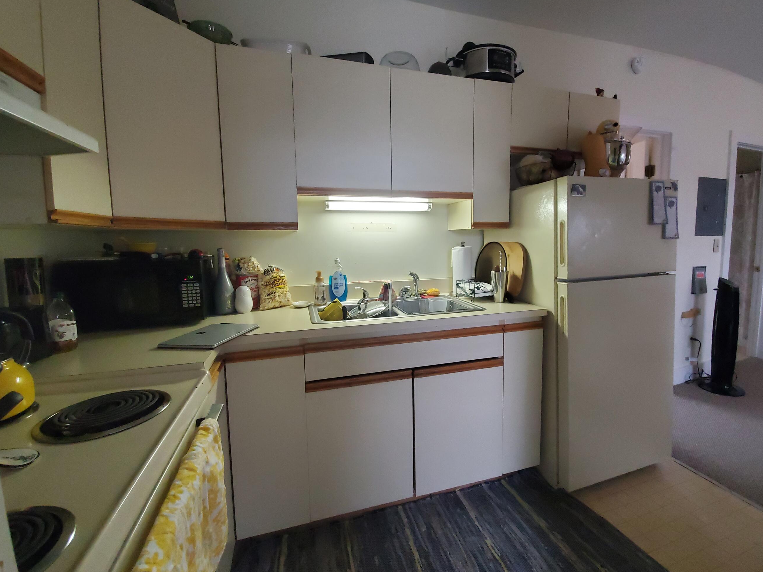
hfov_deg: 98.1
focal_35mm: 15
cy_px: 280
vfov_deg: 81.7
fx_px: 331
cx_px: 401
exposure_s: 1/59
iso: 500
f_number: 2.2
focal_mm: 1.8
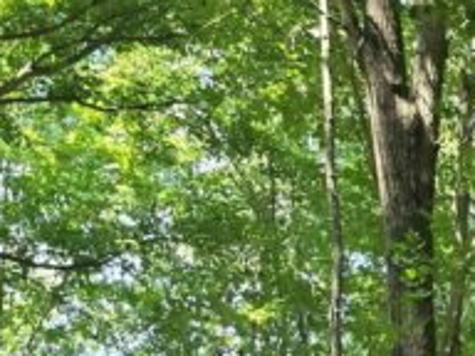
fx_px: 1756
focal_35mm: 128
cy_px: 747
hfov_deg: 13.8
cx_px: 840
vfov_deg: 10.5
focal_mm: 6.3
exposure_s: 1/180
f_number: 1.7
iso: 80
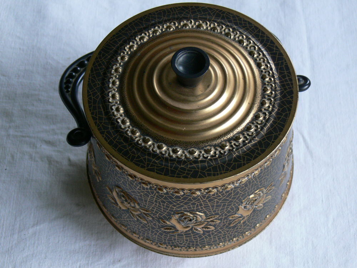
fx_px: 629
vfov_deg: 24.0
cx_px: 178
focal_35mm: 61
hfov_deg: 31.7
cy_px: 134
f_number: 3.2
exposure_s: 1/30
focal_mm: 11.4
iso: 160
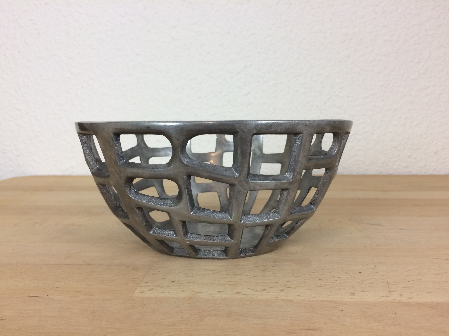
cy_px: 168
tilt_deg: -7.0
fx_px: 376
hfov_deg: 61.7
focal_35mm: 29
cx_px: 224
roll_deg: +0.3
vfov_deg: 48.2
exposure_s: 1/33
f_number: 2.2
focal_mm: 4.15
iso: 40
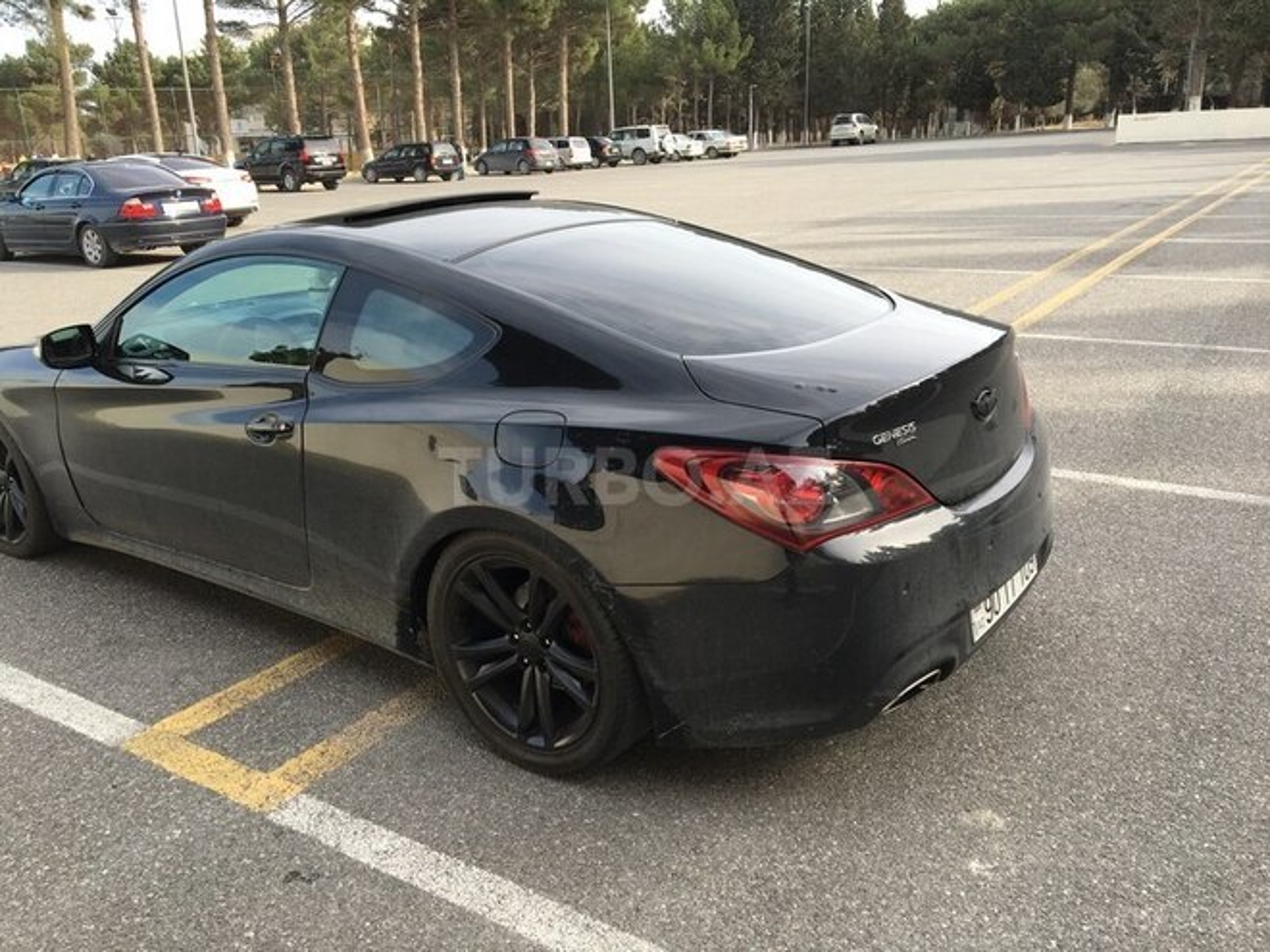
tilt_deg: -16.6
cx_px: 635
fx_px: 1064
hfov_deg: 61.7
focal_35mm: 29
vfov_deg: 48.2
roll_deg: +3.0
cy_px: 476
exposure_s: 1/368
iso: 25
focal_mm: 4.15
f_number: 2.2
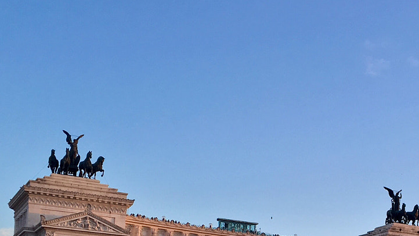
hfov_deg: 29.1
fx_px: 778
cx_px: 363
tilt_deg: +6.3
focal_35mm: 70
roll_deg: -0.5
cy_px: 292
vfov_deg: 16.4
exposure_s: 1/195
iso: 25
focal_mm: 4.15
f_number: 2.2
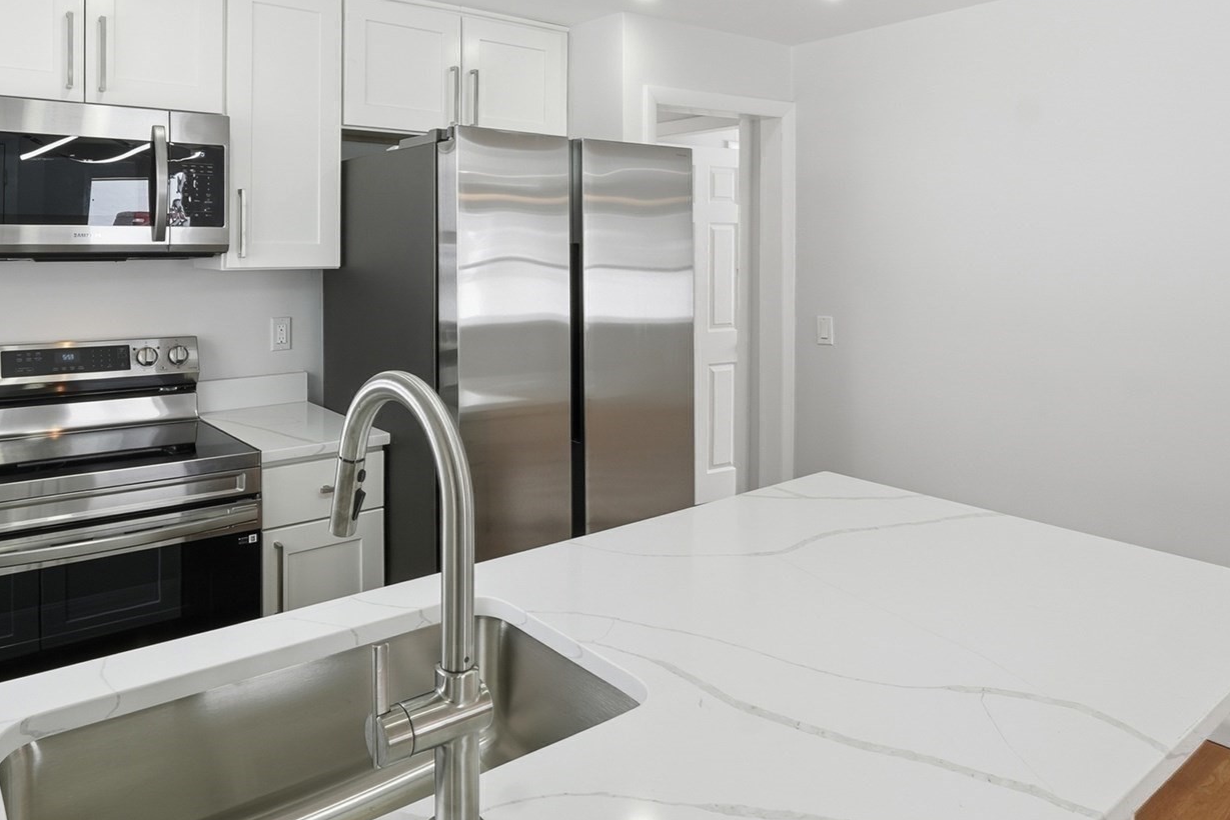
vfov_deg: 50.3
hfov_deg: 71.0
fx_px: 854
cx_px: 510
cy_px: 264
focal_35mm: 25
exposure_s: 1/6
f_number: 9
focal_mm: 10
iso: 100
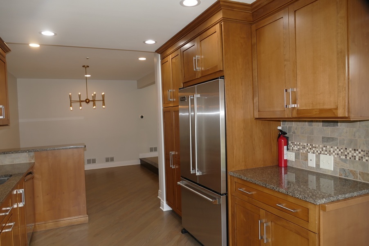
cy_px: 123
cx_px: 184
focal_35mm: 25
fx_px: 256
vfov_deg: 51.3
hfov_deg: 71.5
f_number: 2.8
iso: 125
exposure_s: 1/60
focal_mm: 9.12
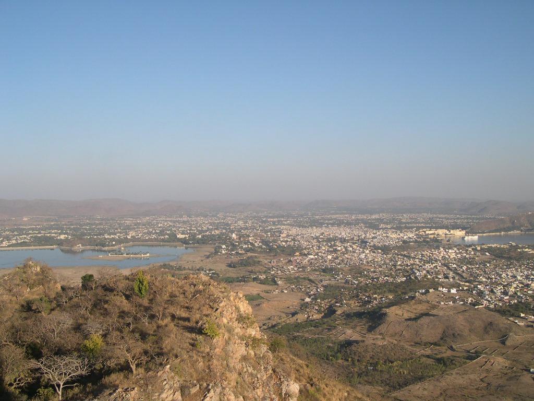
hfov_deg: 49.0
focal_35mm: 38
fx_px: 586
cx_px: 267
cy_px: 200
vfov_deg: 37.7
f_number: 7.6
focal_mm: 8
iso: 100
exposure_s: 1/192
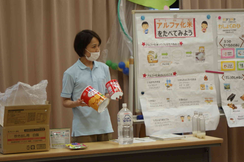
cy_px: 81
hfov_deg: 17.1
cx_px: 122
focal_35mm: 120
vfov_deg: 11.4
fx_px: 813
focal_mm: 80
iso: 400
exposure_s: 1/40
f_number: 5.6
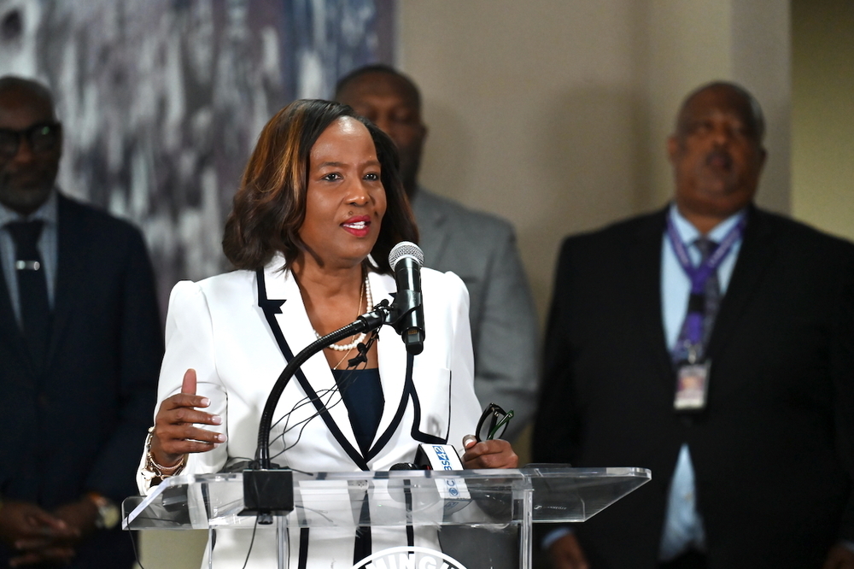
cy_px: 284
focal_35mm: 200
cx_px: 427
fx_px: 4743
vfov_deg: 6.9
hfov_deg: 10.3
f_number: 4
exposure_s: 1/1250
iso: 8000
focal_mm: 200
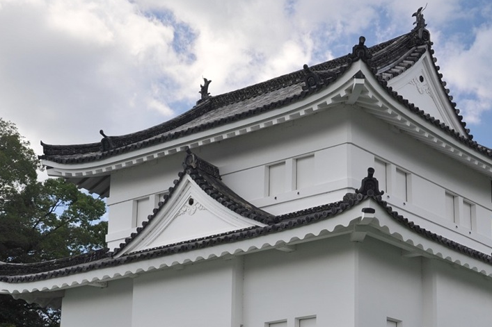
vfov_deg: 17.1
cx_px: 400
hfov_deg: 25.5
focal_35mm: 78
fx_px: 1066
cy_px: 324
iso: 200
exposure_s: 1/125
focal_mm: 34
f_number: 10
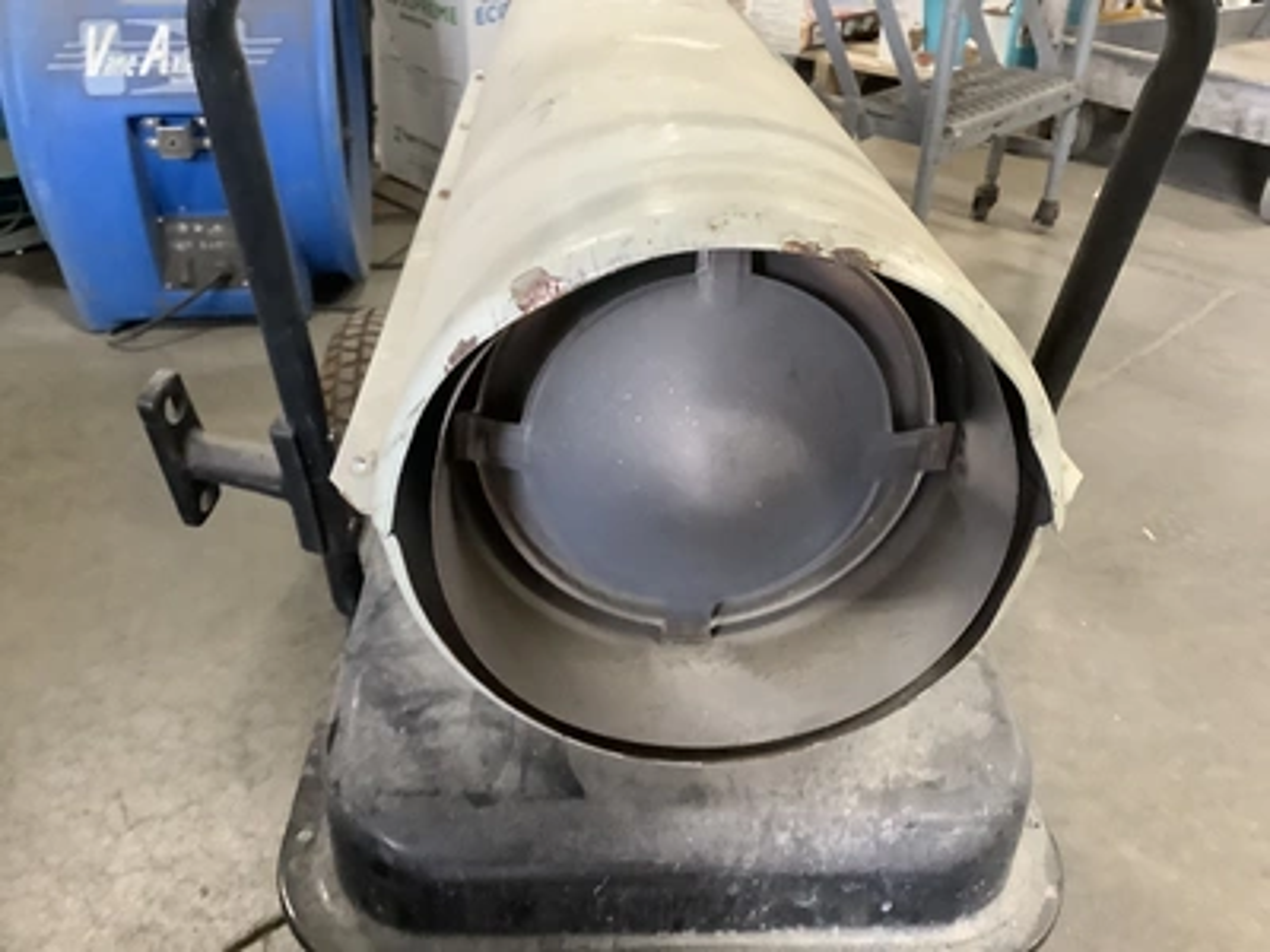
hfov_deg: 58.4
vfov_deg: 45.4
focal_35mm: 31
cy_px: 476
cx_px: 635
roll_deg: -2.7
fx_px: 1137
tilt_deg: -32.0
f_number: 2.4
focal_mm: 3.3
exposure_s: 1/30
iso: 320
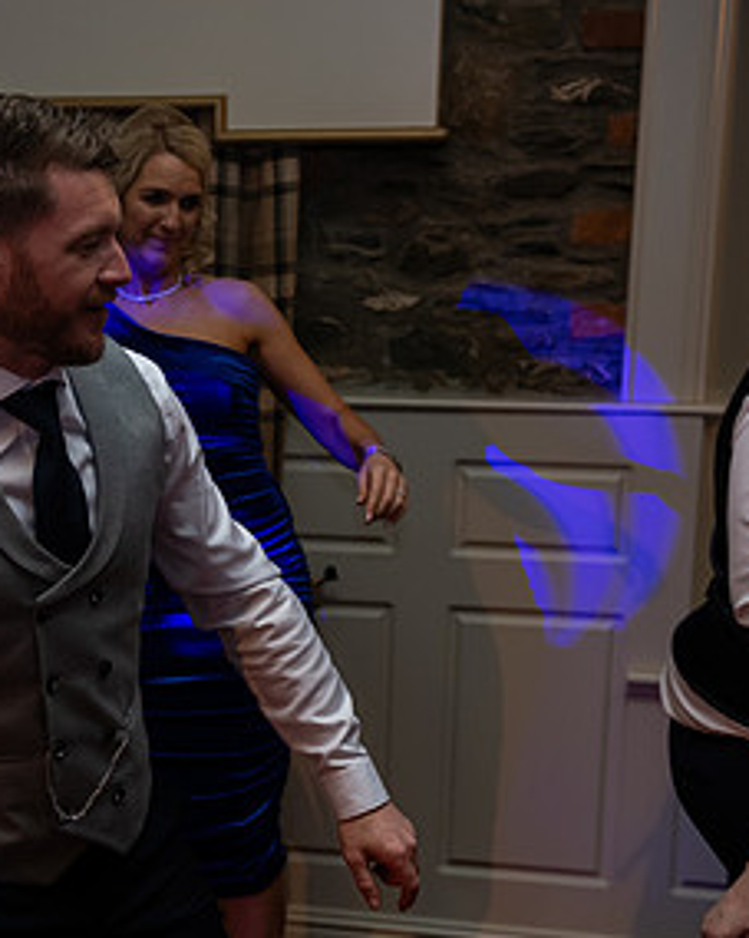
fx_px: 1913
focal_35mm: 69
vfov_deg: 27.4
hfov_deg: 21.6
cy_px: 606
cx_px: 66
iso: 640
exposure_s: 1/160
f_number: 3.5
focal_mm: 36
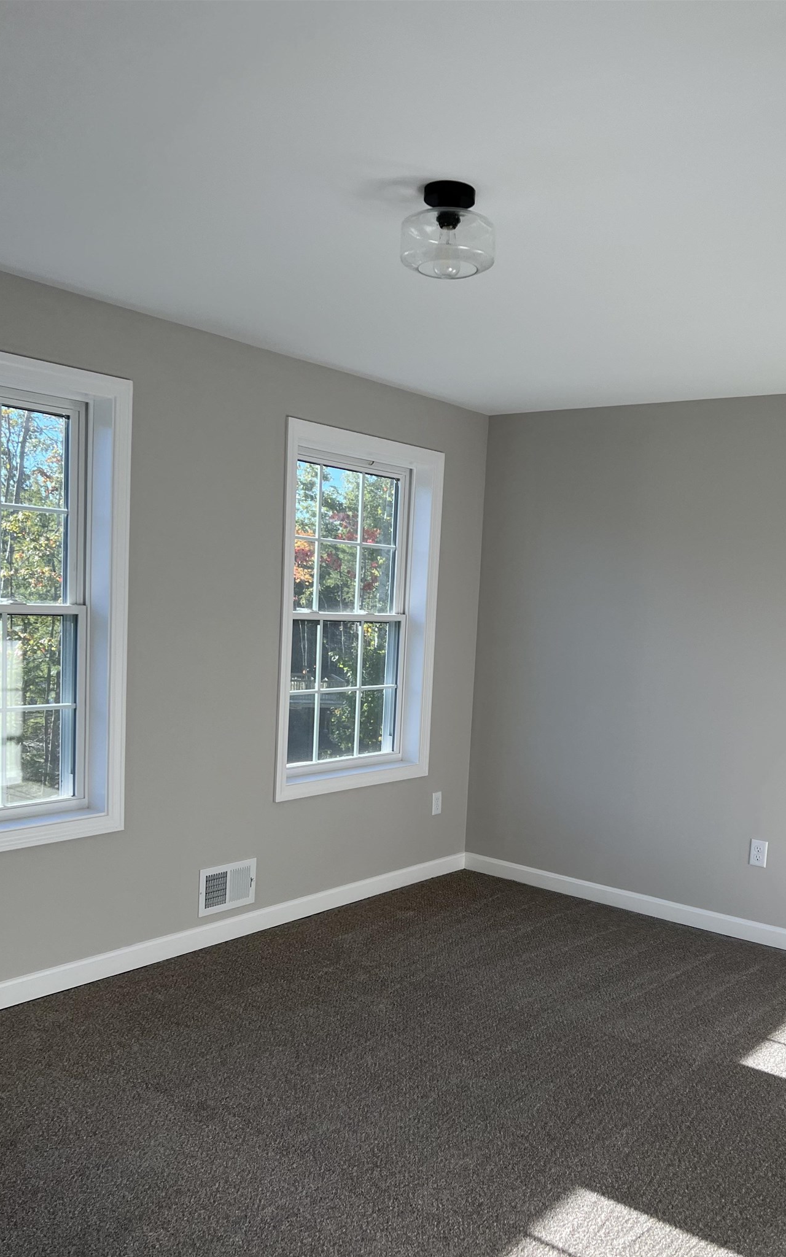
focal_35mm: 31
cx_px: 448
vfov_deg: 61.0
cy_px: 706
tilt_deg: -5.1
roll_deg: -4.3
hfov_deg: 40.5
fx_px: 1062
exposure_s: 1/486
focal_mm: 5.7
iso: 50
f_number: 1.5
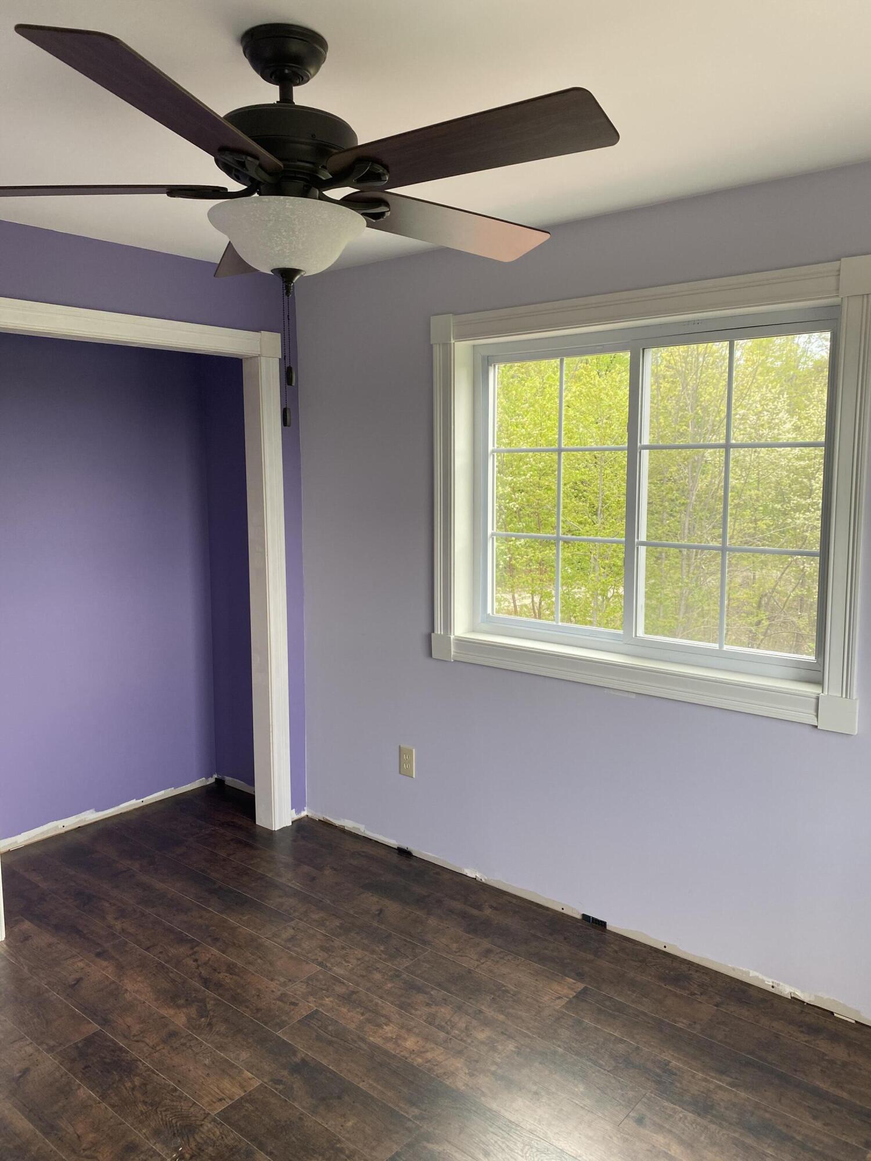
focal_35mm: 26
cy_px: 580
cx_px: 436
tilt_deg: -6.7
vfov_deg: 67.3
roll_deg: -0.8
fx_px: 872
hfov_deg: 53.1
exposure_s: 1/122
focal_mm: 4.25
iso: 64
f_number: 1.8
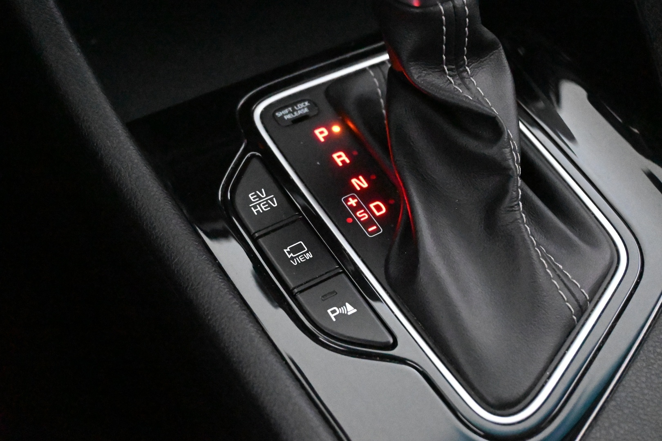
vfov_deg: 27.3
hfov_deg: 40.0
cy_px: 220
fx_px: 910
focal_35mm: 50
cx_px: 331
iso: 32000
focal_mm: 33
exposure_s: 1/50
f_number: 5
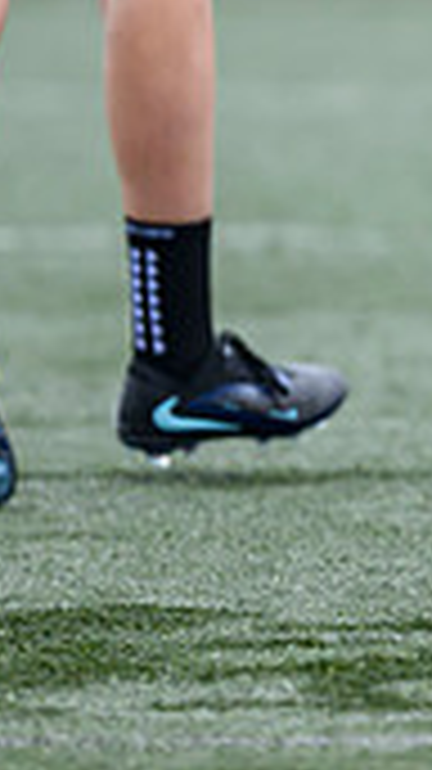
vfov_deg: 1.4
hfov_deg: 0.8
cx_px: 1067
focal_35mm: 1554
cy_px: -23
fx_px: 31693
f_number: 3.5
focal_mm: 400
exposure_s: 1/2000
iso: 500
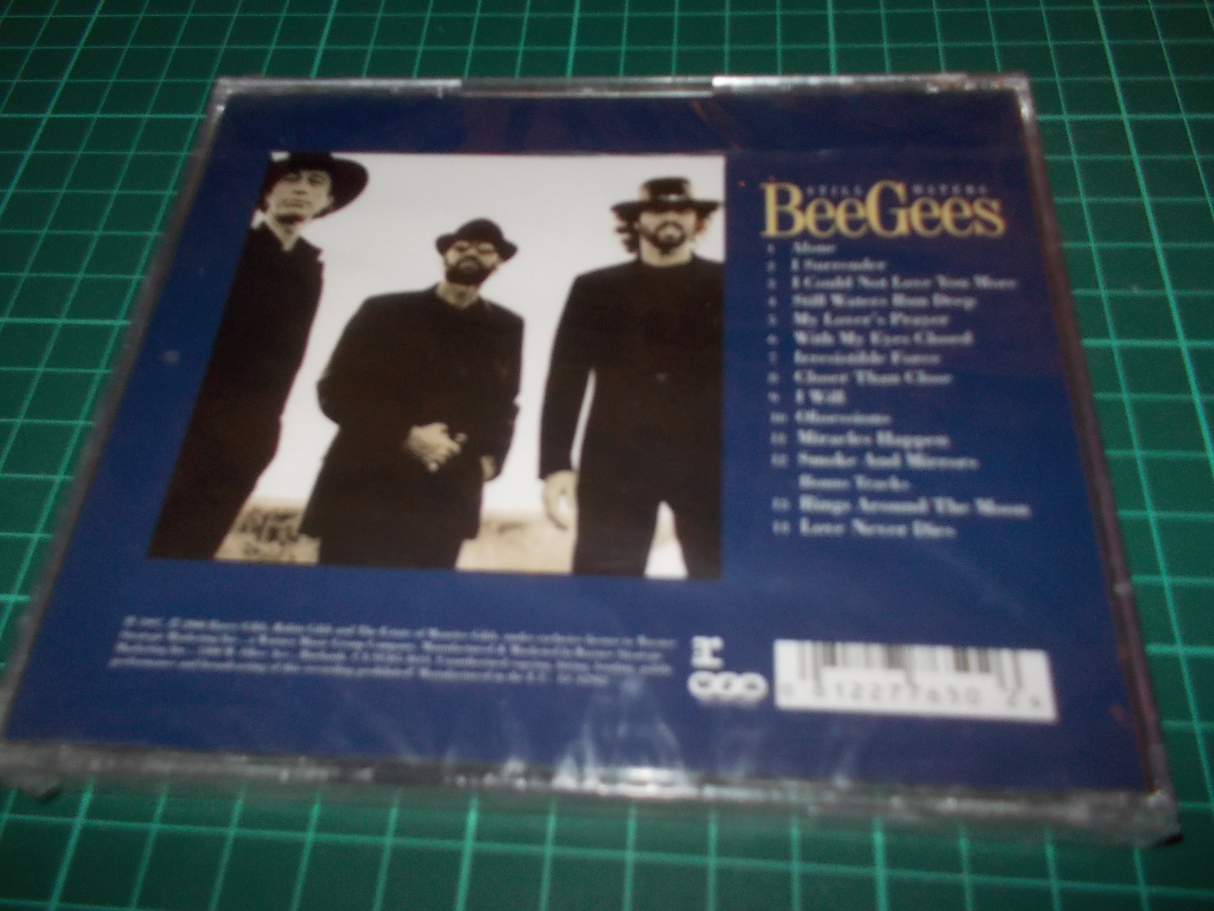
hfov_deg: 61.7
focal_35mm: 29
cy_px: 456
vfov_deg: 48.2
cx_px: 607
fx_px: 1017
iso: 200
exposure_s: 1/30
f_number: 3.3
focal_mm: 4.1
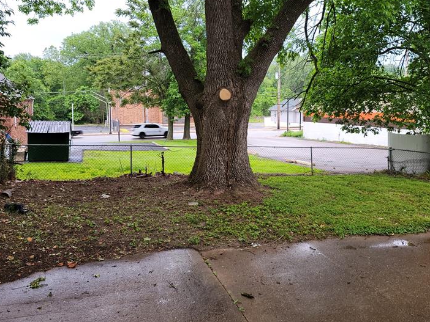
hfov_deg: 52.4
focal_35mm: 35
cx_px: 247
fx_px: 435
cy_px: 128
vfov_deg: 40.5
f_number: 1.8
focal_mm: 6.7
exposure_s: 1/60
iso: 16
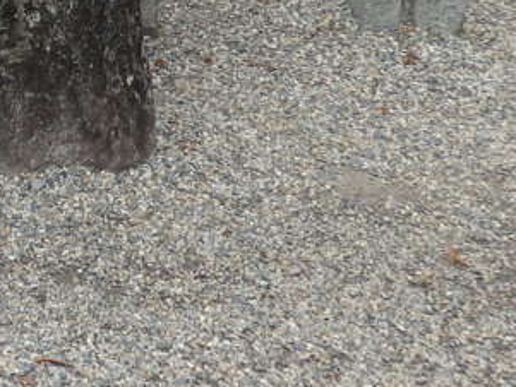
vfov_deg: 11.3
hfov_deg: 14.8
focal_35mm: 126
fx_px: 1879
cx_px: -209
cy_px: -197
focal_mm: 6.6
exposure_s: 1/200
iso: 125
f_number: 3.6
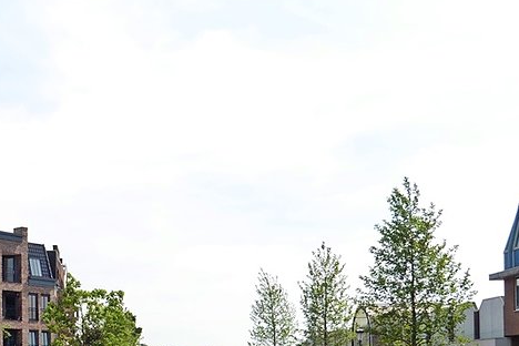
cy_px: 362
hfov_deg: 40.9
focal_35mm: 48
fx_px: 692
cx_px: 199
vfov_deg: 26.3
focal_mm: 4.3
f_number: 4
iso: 100
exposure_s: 1/1250
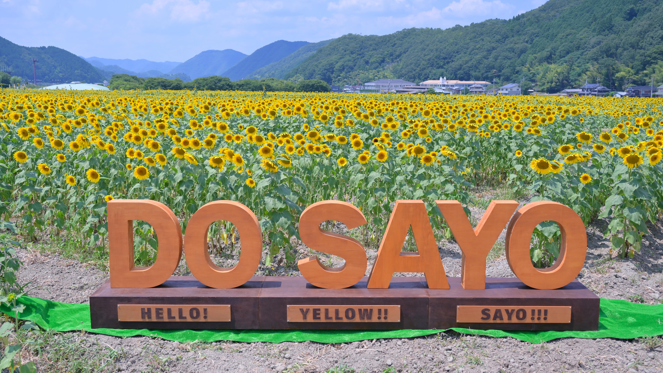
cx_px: 332
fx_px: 625
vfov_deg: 33.2
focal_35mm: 36
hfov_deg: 55.9
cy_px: 179
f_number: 4
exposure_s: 1/1000
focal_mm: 33.5
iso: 100
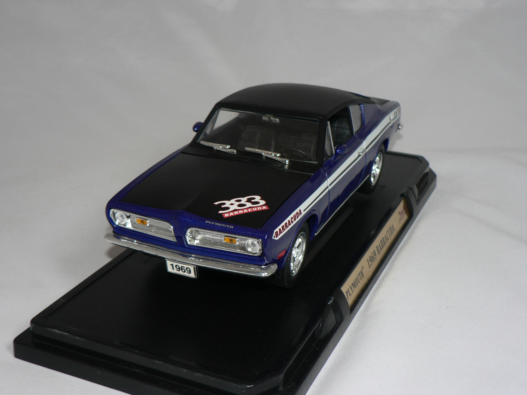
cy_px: 198
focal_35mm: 49
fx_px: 746
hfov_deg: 38.9
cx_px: 264
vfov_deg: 29.7
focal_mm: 8.2
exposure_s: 1/60
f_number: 2.8
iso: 80
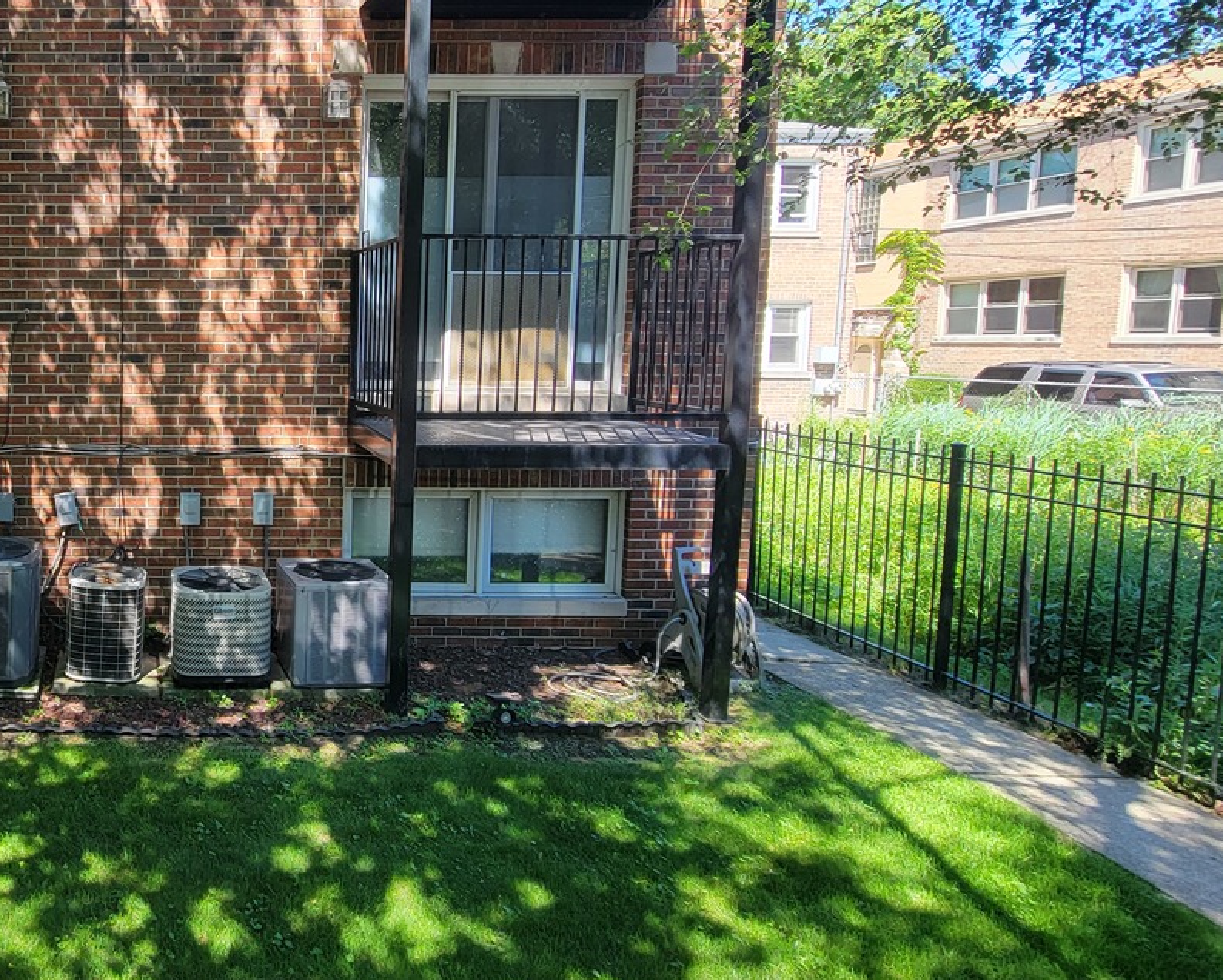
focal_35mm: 23
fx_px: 833
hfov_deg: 61.9
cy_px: 425
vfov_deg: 60.7
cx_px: 137
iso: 50
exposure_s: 1/194
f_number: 2.2
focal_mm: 2.2
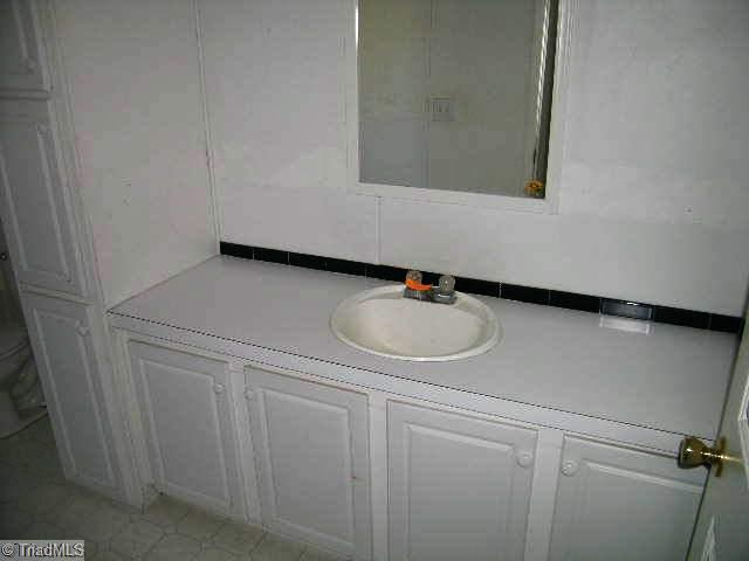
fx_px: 606
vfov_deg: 49.7
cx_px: 374
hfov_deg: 63.4
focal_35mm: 28
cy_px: 280
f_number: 2.8
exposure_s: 1/60.1
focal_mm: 5.8
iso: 50
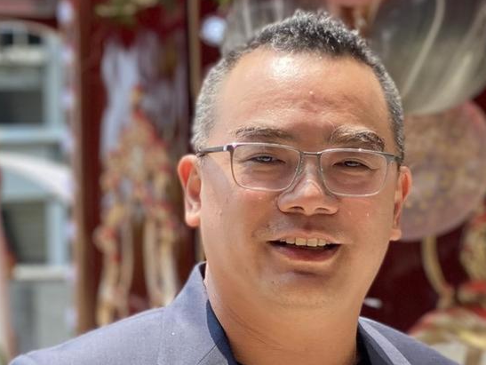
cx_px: 259
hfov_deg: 10.4
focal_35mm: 190
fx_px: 2669
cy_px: 420
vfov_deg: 7.8
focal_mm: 6
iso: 20
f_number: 2
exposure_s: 1/333
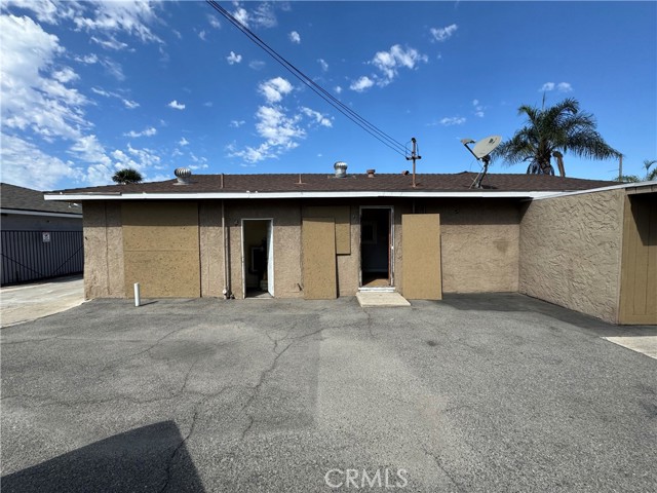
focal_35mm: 14
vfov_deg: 85.7
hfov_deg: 102.1
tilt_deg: -2.9
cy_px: 246
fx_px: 266
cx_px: 328
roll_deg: +0.5
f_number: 2.2
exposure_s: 1/1370
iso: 50
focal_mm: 2.22
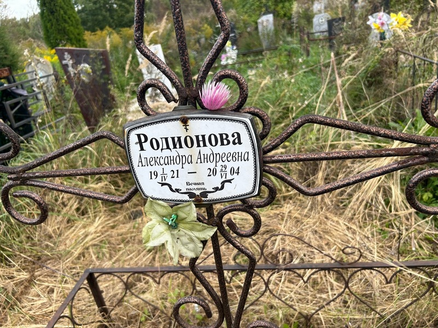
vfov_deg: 53.1
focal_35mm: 26
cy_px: 164
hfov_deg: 67.3
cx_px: 219
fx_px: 329
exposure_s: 1/873
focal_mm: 5.7
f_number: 1.5
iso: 50
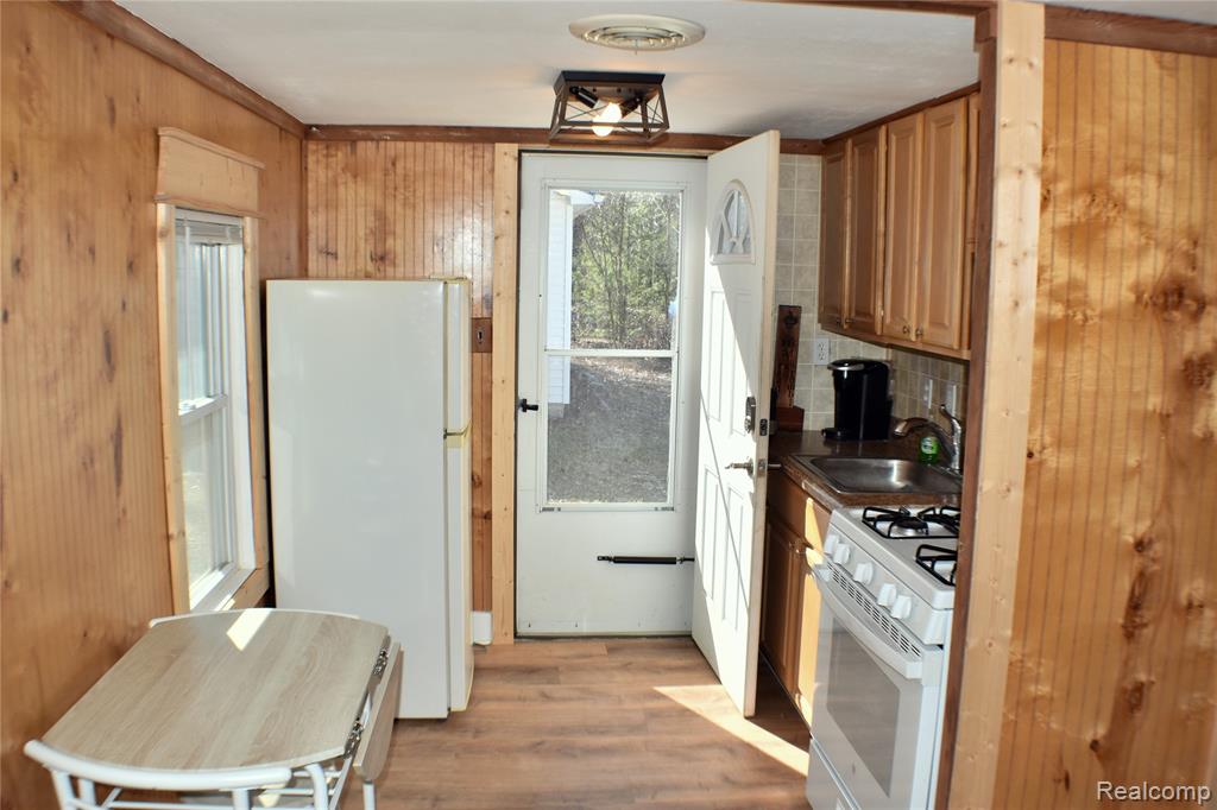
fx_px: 1267
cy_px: 405
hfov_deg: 51.3
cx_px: 608
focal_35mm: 38
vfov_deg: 35.5
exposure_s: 1/125
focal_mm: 25
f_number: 5.6
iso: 100
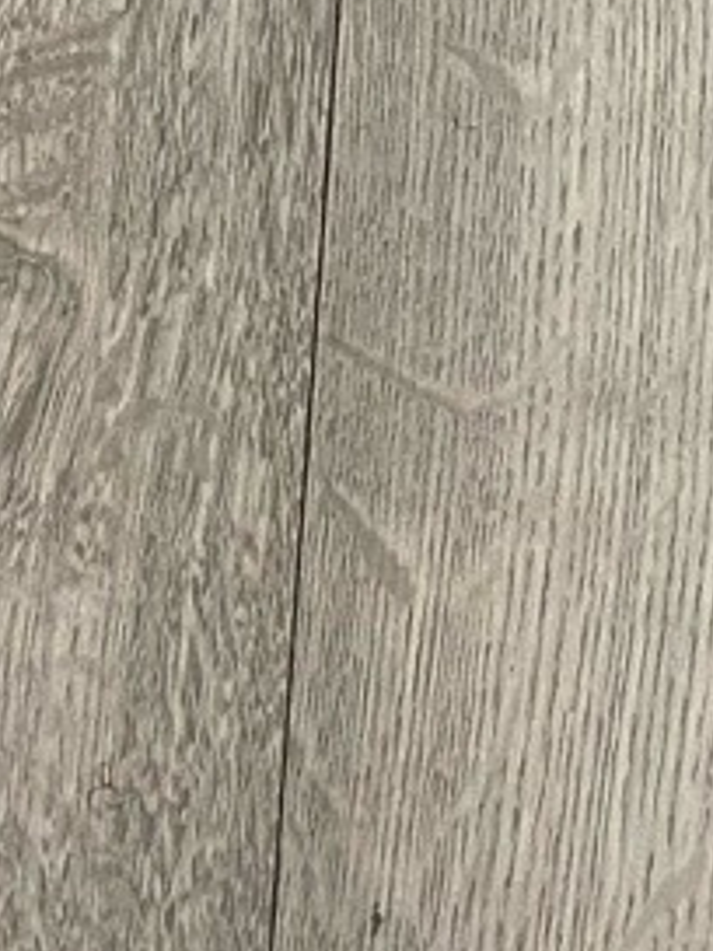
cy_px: -1678
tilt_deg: -84.6
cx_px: 1419
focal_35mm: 153
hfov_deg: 9.1
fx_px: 4202
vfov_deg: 10.3
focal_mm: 4.25
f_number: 1.8
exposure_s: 1/50
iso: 100
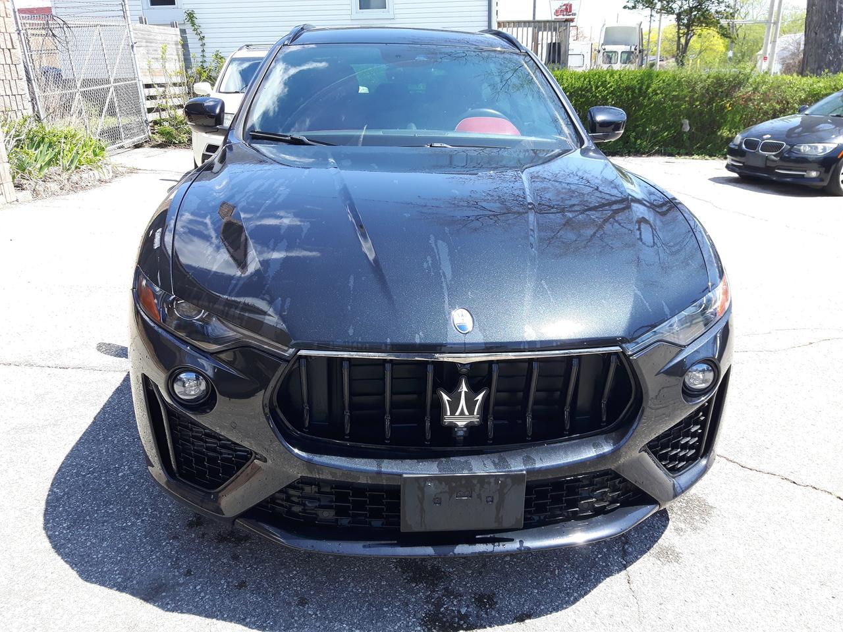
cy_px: 316
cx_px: 422
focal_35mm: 31
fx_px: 755
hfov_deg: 58.4
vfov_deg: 45.4
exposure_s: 1/333
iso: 40
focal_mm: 3.7
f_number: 1.9
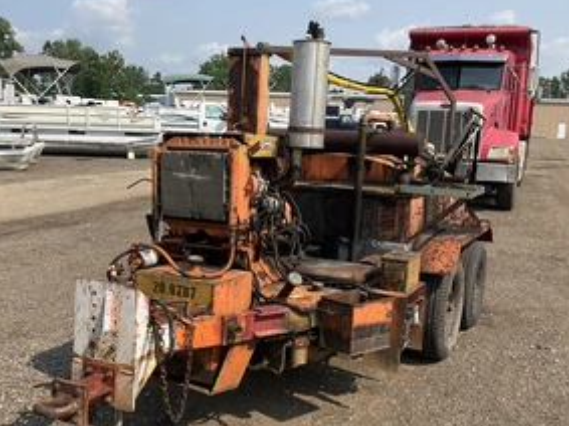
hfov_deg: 45.7
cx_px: 253
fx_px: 674
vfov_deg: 35.0
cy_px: 247
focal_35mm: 41
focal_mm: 3
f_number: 1.8
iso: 25
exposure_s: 1/1626
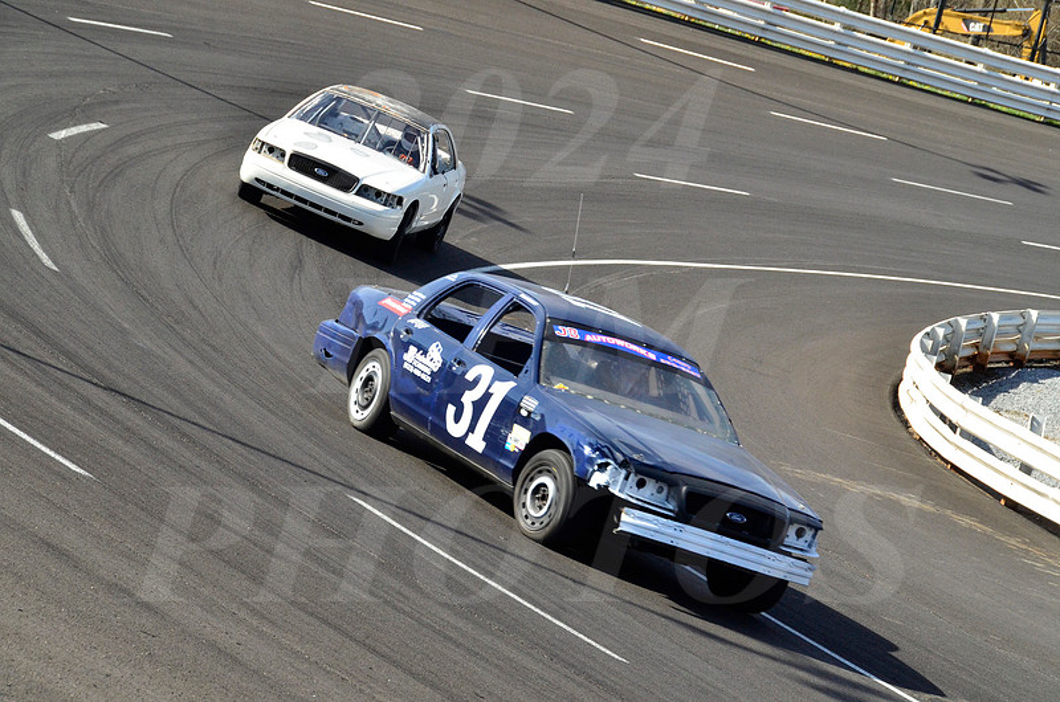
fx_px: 3967
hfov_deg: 15.2
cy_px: 351
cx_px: 530
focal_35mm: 135
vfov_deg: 10.1
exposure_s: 1/800
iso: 1000
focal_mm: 90
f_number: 11
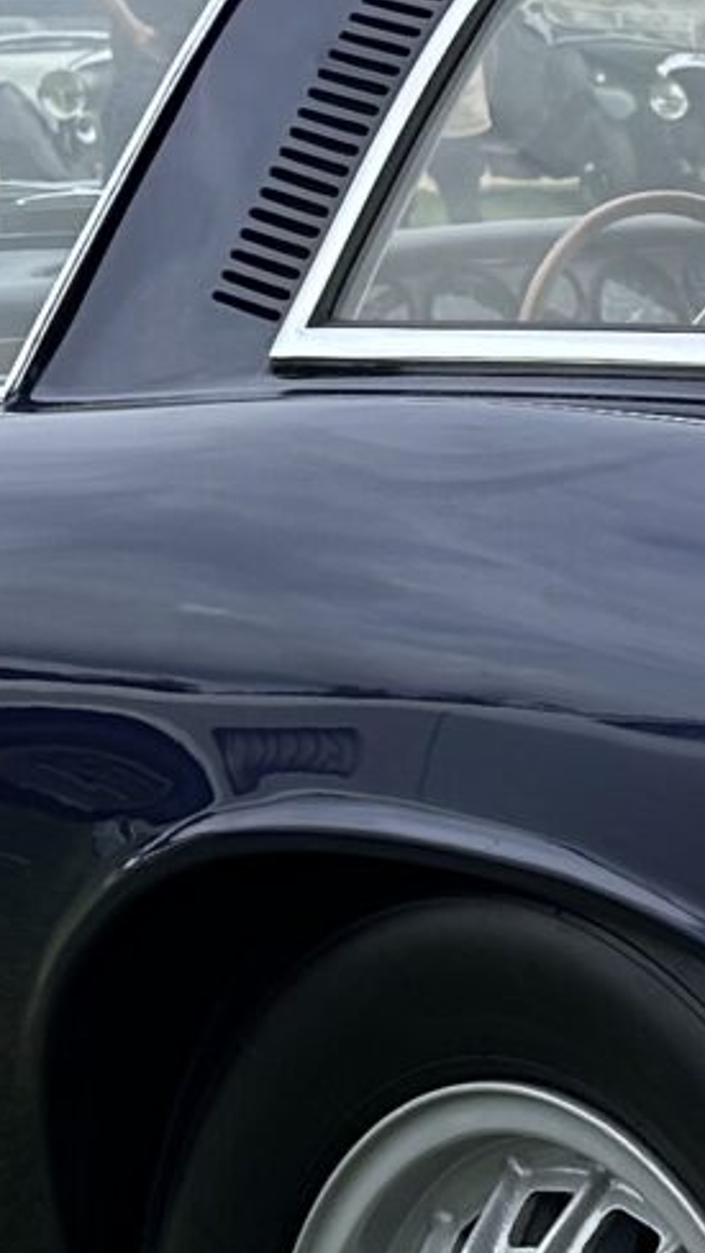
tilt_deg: -1.3
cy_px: 136
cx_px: 1077
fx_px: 4554
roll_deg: +0.9
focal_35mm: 137
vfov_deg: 15.5
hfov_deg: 8.6
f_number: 1.78
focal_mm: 6.86
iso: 80
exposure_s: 1/3356
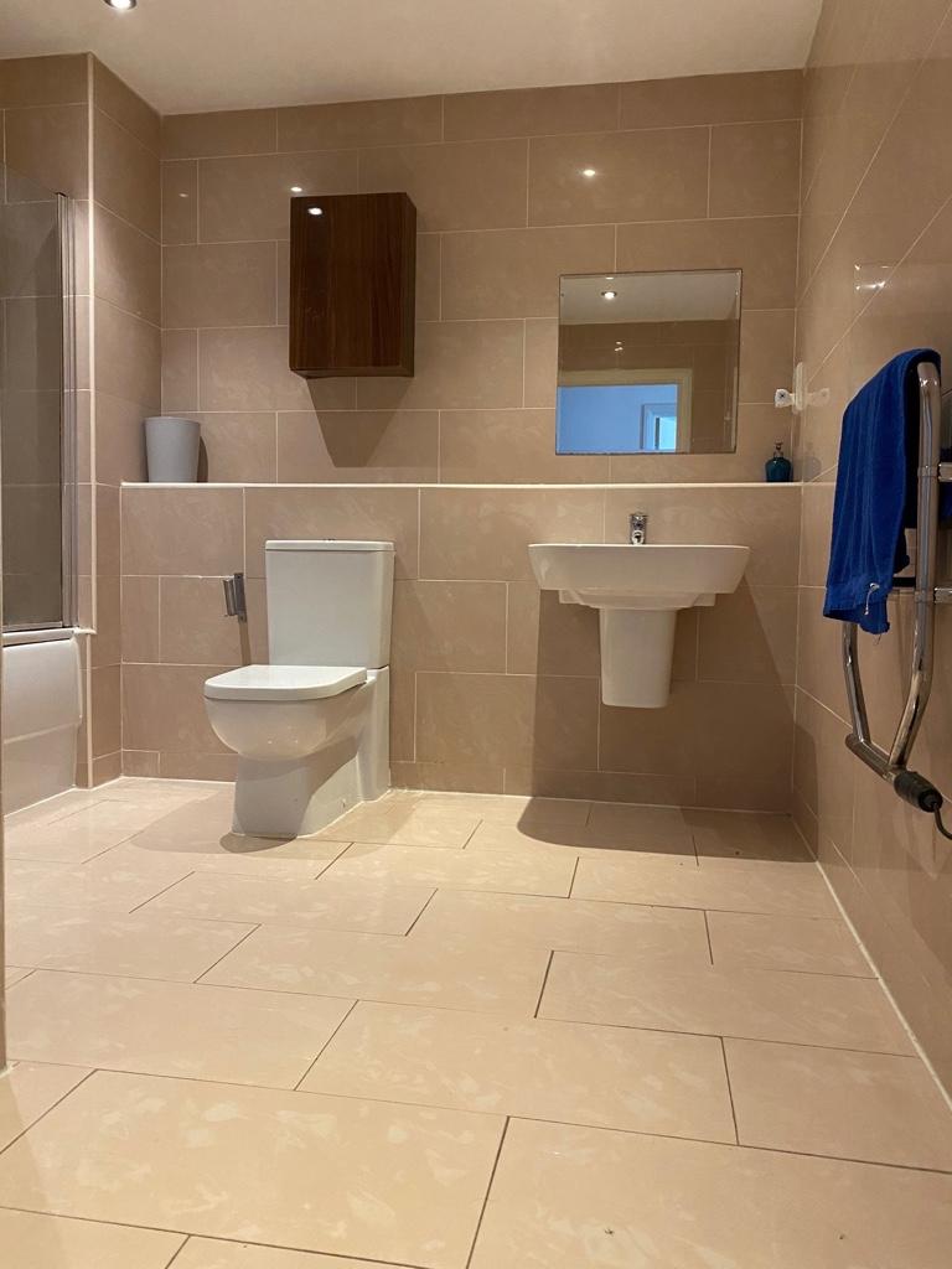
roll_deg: -0.9
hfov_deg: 53.1
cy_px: 634
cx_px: 476
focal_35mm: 26
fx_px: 953
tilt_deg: -2.8
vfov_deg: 67.3
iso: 500
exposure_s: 1/60
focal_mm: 4.25
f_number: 1.8
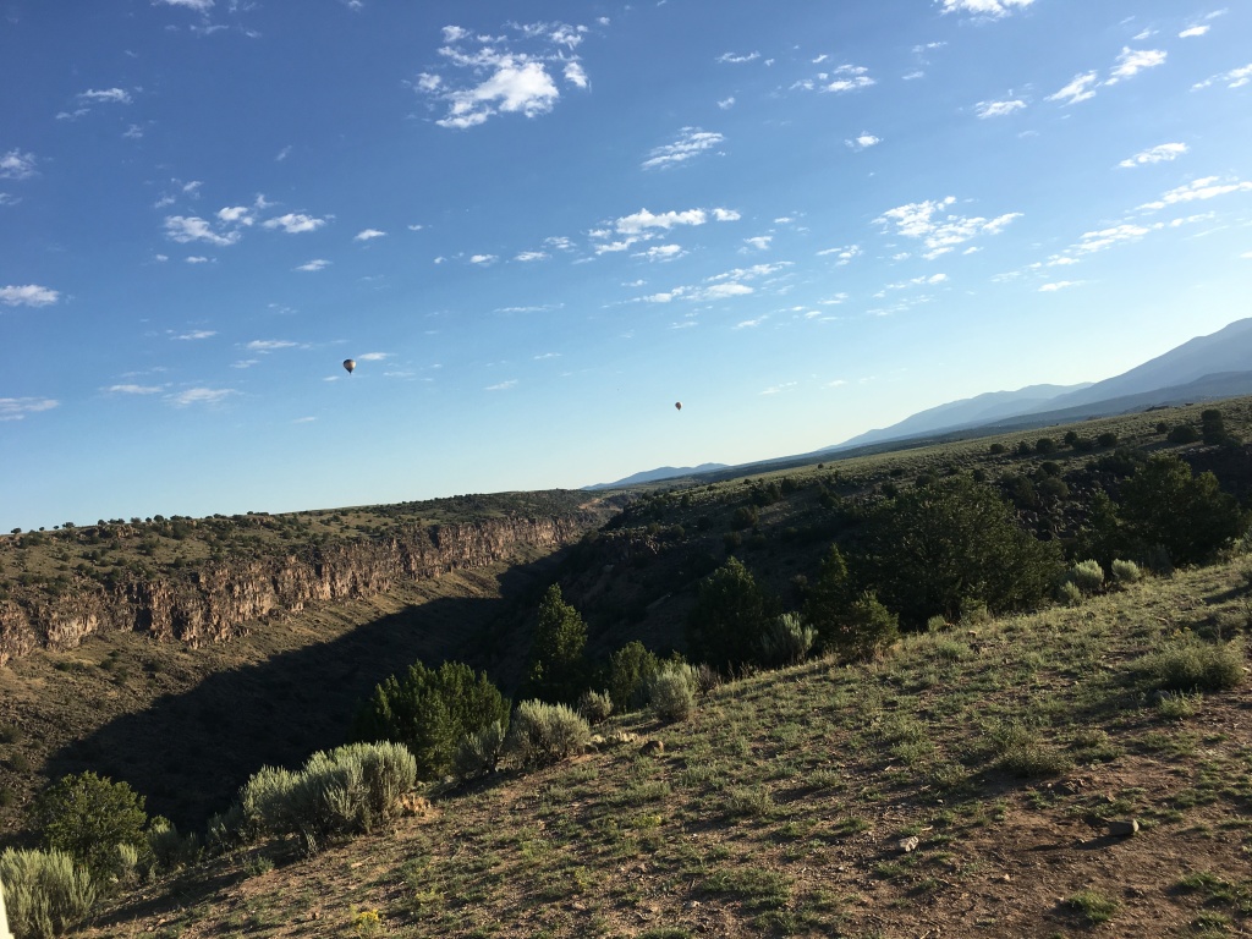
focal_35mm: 29
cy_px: 470
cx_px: 626
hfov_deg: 61.7
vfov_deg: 48.2
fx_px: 1049
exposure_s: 1/1425
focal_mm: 4.15
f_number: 2.2
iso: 25
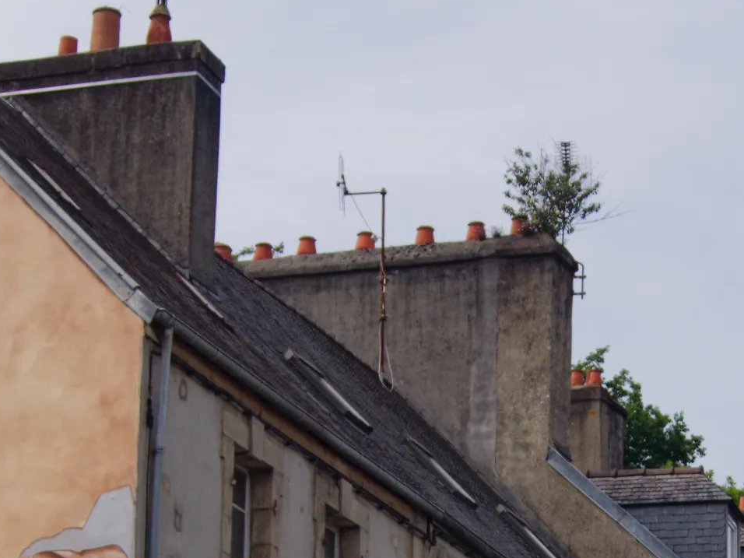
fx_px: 3181
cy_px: 805
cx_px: 568
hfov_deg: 13.3
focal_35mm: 148
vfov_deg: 9.8
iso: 100
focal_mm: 20
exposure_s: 1/1250
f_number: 4
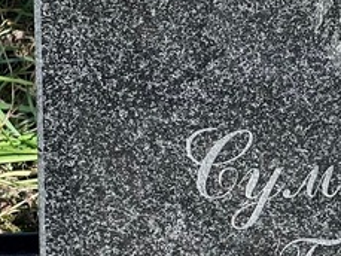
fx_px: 2651
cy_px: 234
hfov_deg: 7.3
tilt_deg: -31.6
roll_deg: -2.9
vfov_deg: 5.5
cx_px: 365
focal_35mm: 269
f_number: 2.8
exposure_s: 1/268
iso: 32
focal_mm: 9
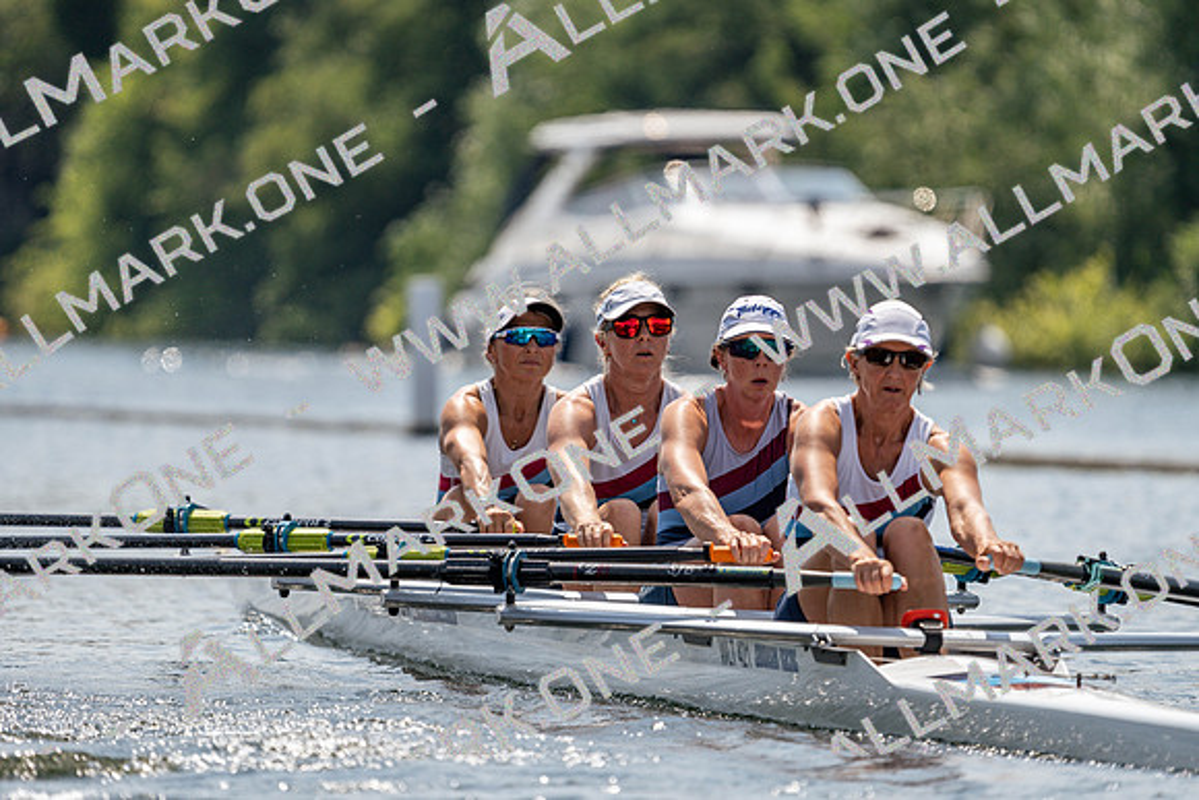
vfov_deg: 3.1
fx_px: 14790
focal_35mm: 444
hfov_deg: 4.6
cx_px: 600
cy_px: 400
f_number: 6.3
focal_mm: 444
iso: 160
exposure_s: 1/1600
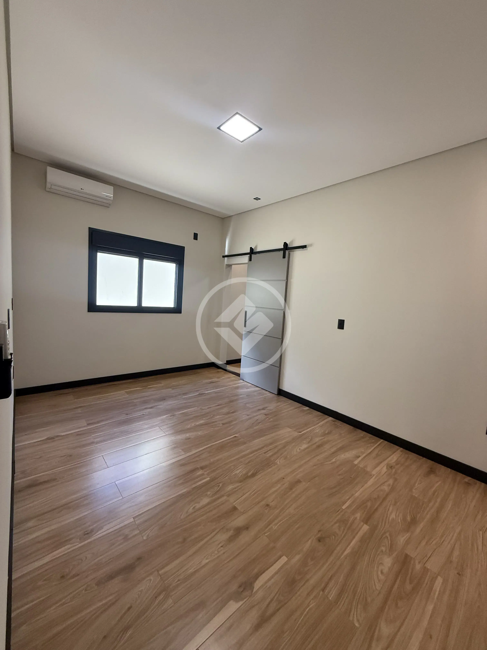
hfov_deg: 85.7
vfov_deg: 102.1
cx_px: 244
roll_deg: -3.9
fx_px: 263
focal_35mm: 14
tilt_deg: -5.1
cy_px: 325
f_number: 2.2
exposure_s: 1/99
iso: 160
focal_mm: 2.22
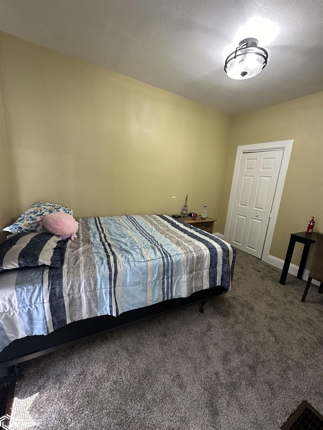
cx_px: 162
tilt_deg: -13.1
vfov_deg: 102.1
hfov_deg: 85.7
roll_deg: -5.2
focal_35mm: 14
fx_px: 174
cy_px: 215
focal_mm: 2.22
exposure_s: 1/60
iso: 400
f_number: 2.2
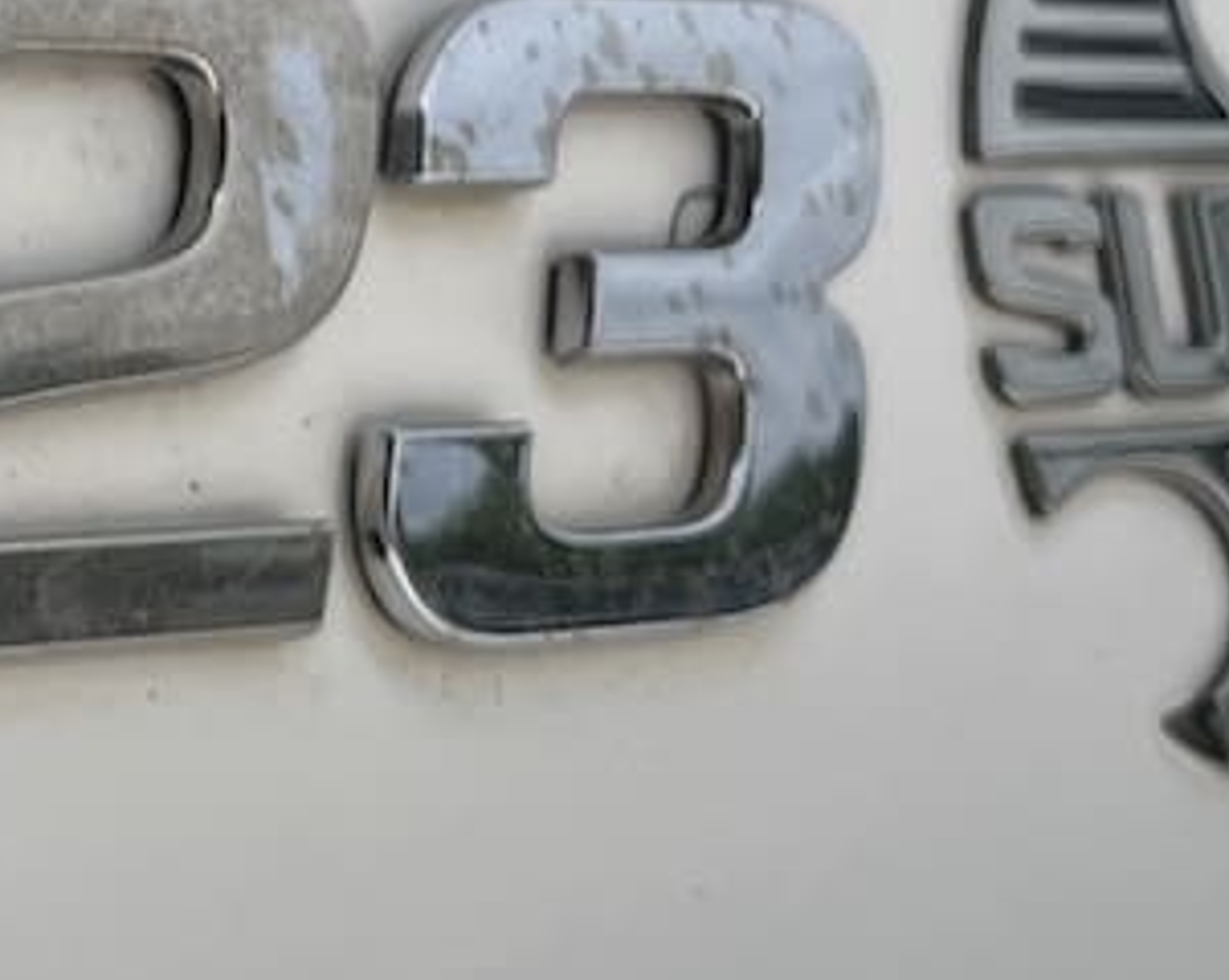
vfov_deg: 10.1
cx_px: -947
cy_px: 196
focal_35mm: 152
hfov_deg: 11.8
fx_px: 5522
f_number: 1.6
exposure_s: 1/8403
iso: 50
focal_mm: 5.1
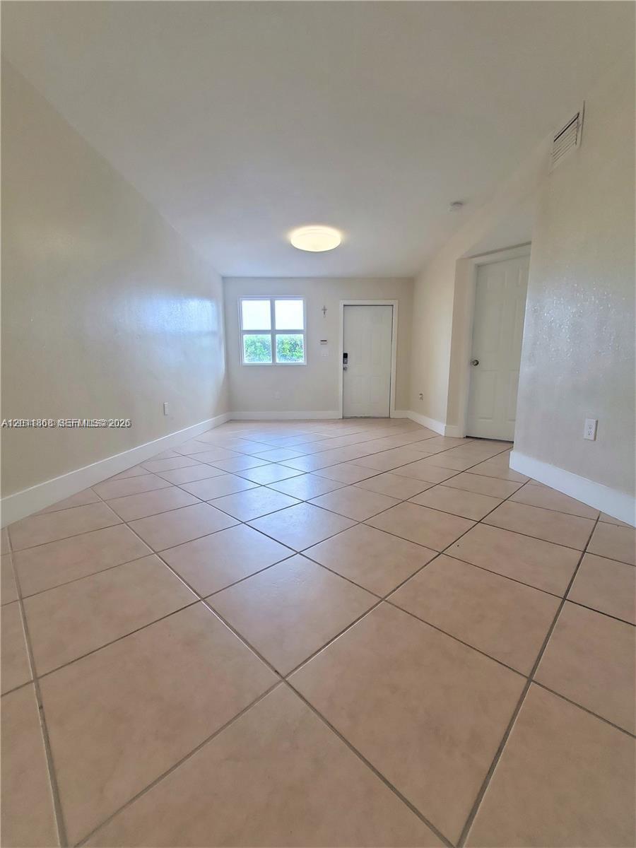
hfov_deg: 89.9
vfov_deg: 106.2
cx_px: 318
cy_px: 424
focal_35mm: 13
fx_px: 318
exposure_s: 1/59
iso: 100
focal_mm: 1.8
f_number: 2.2
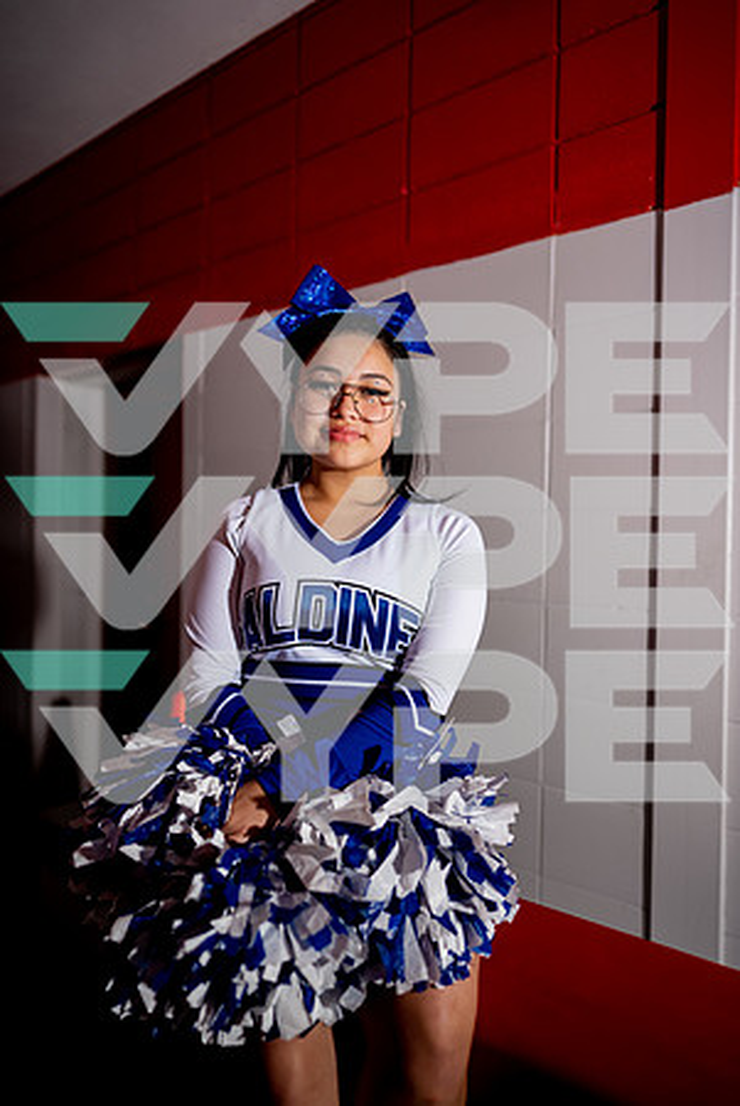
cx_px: 370
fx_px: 738
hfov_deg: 53.2
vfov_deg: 73.7
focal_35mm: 24
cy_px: 553
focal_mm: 24
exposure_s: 1/640
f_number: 1.6
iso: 100
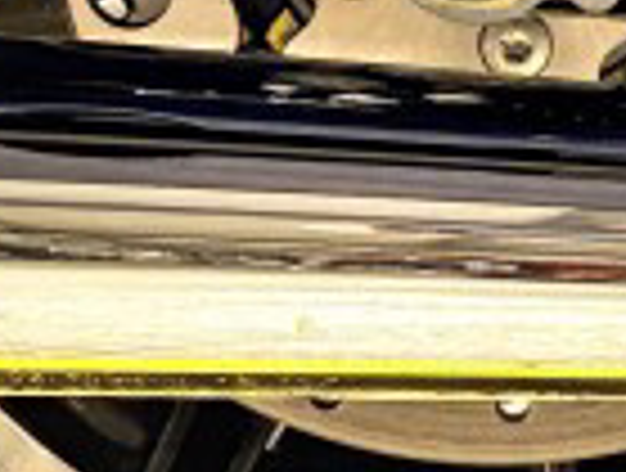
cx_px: 534
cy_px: -566
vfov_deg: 7.1
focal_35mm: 199
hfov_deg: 9.9
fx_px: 3608
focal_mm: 5.96
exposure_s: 1/60
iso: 250
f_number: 1.6
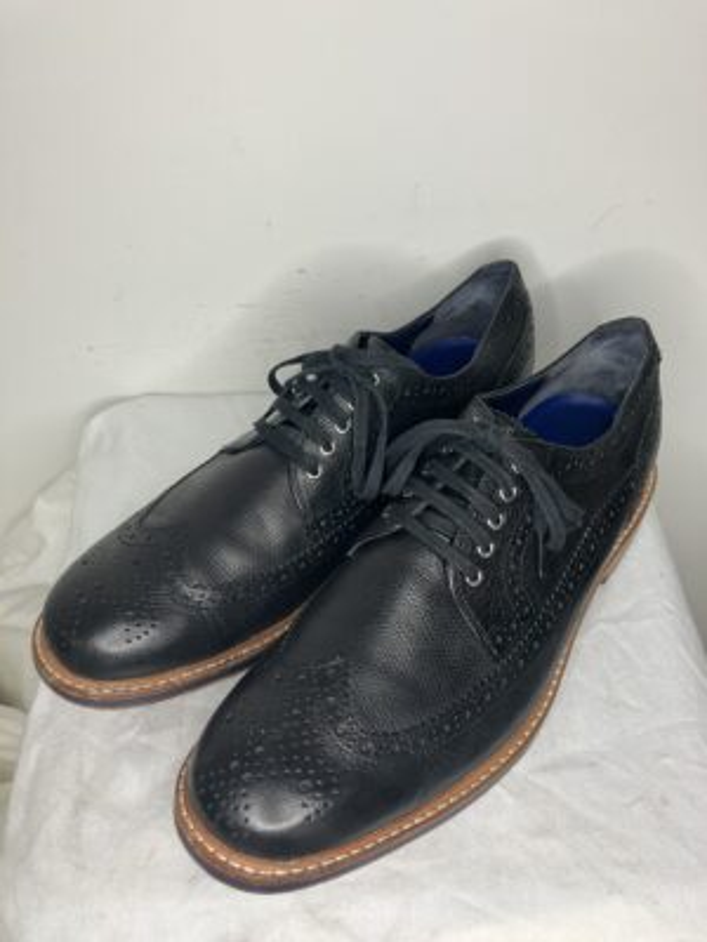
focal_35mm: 28
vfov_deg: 63.4
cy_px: 471
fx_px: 762
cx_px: 354
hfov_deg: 49.7
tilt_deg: -45.9
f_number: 1.8
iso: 50
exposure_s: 1/50
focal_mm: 3.99
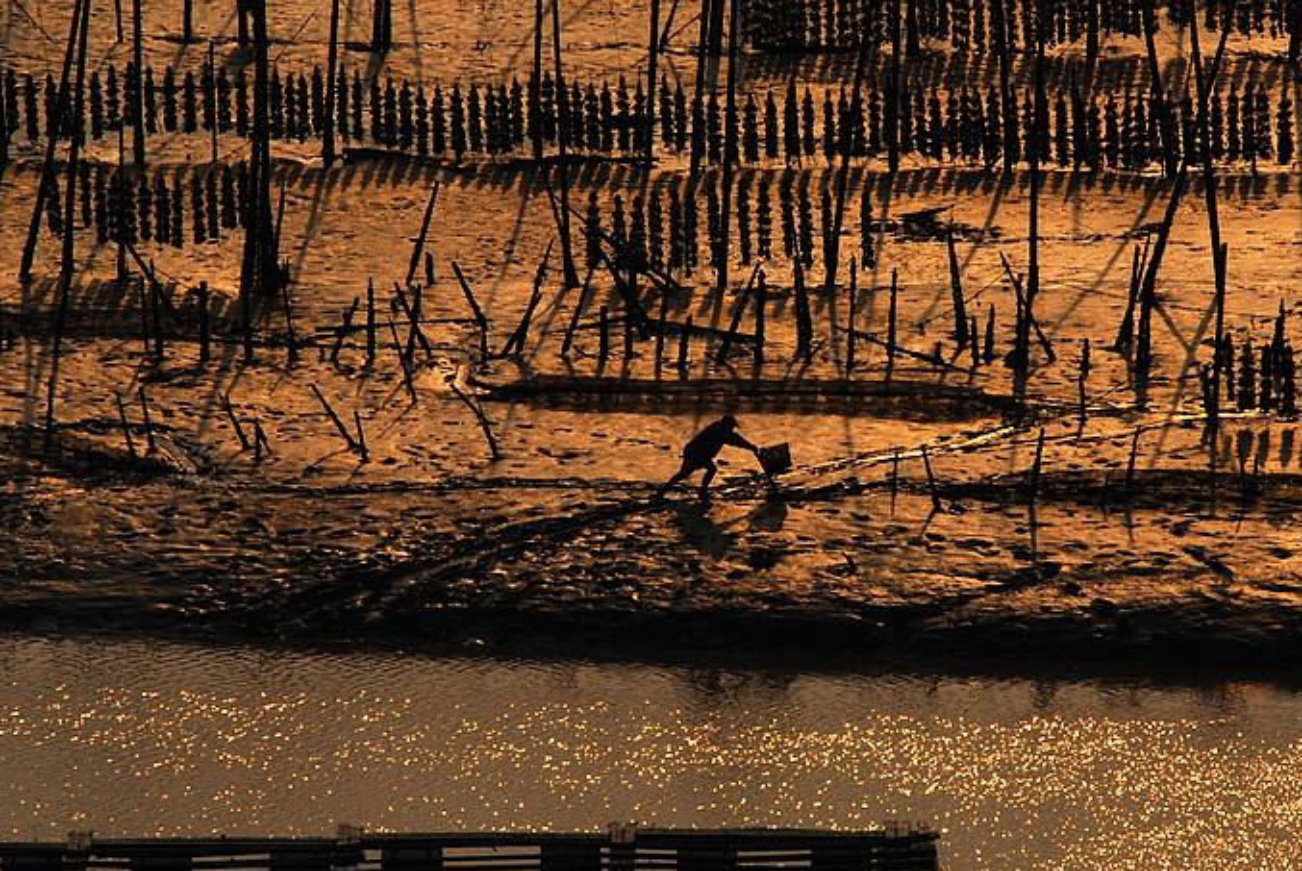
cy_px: 409
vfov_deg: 3.1
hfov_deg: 4.6
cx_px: 854
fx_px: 16039
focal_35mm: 443
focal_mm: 200
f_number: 18
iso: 200
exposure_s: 1/400
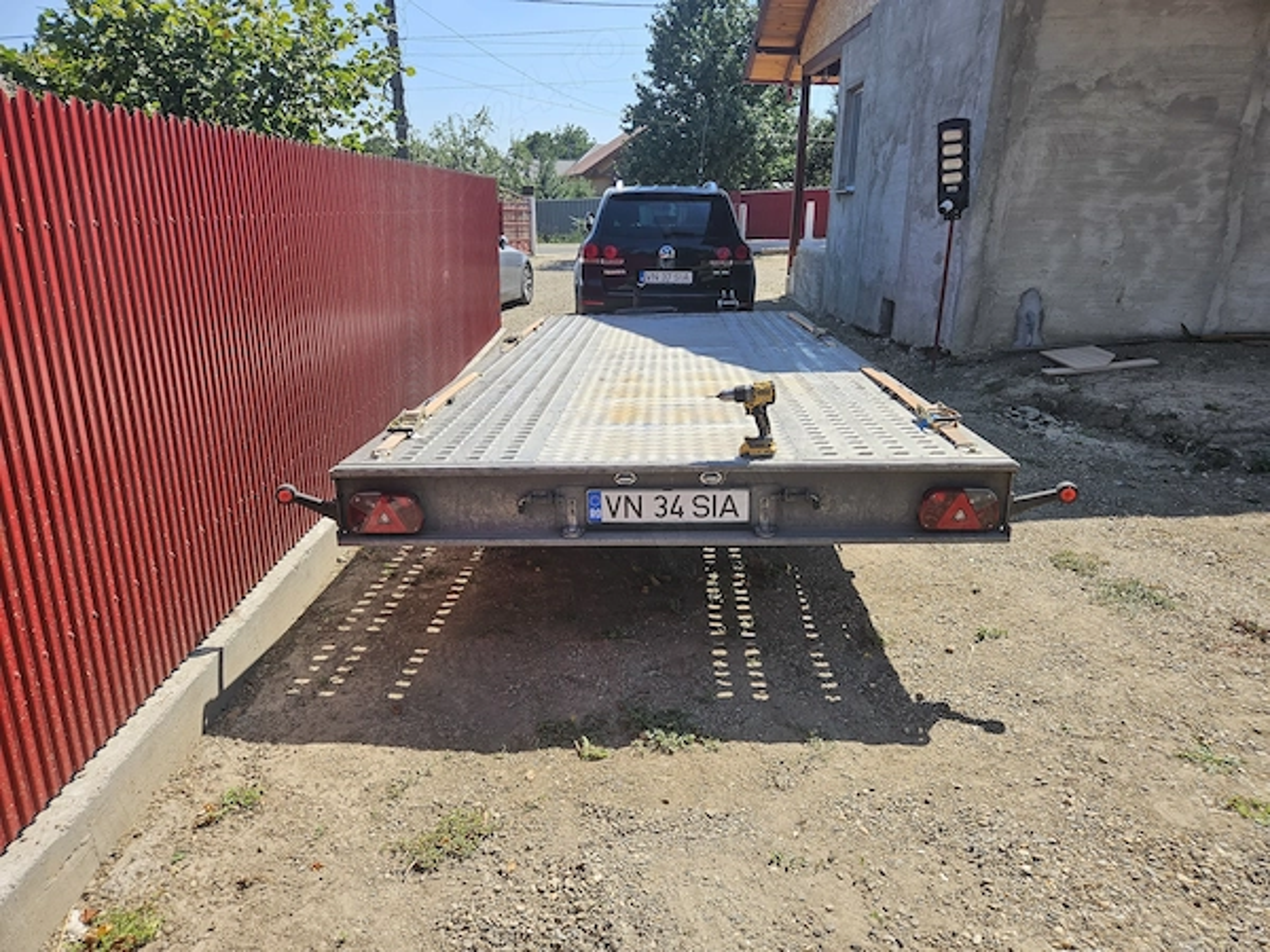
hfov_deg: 73.9
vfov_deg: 58.9
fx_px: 844
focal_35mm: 23
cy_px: 476
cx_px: 635
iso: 25
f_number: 1.8
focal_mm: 5.4
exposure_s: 1/1433
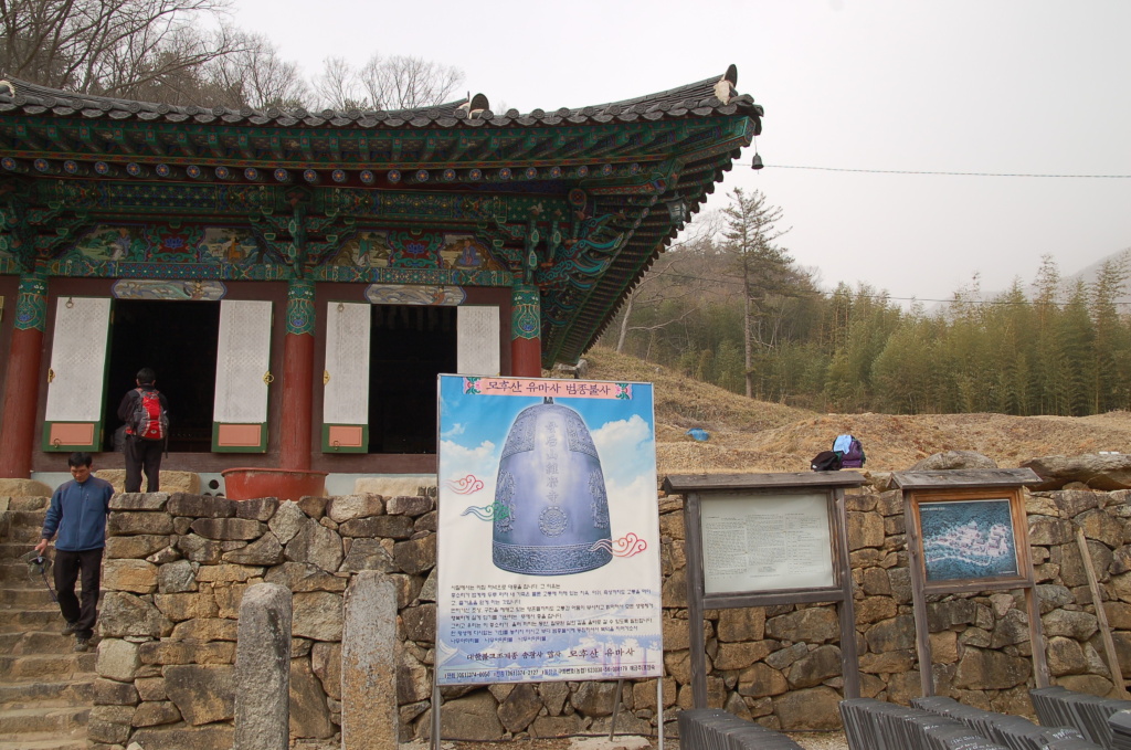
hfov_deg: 70.5
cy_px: 375
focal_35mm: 26
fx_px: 800
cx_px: 566
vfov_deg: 50.2
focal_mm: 17
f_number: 8
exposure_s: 1/250
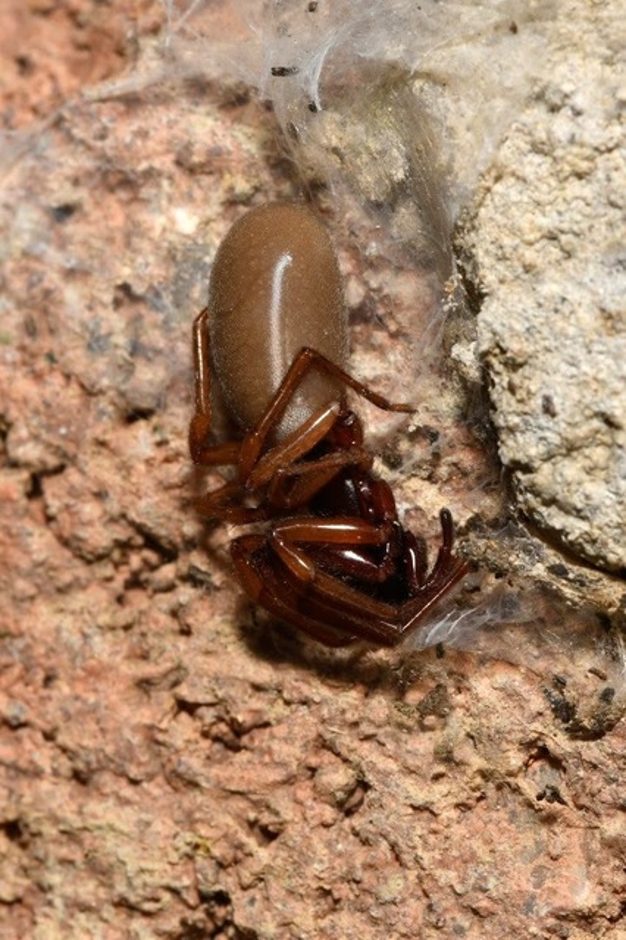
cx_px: 313
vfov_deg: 13.0
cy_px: 470
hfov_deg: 8.7
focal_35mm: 158
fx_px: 4112
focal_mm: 105
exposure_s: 1/60
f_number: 22
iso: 100
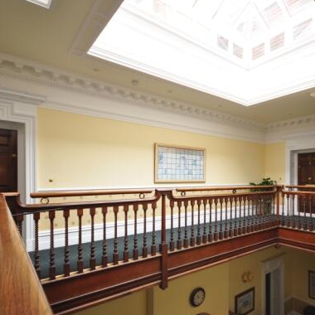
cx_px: 211
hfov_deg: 67.6
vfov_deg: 69.4
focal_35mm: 22
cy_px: 175
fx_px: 226
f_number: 4
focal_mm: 10
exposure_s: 1/10
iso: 200
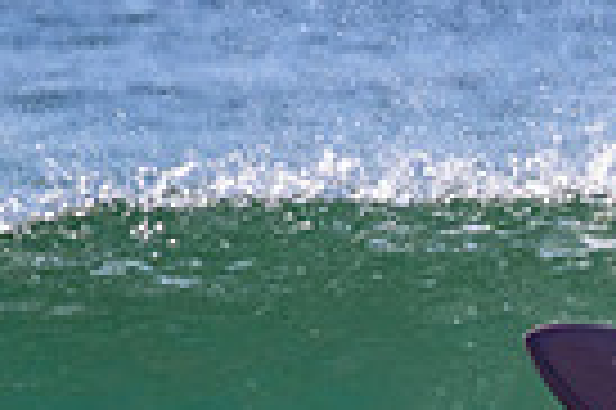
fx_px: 51272
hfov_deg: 0.7
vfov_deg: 0.5
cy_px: 412
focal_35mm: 3000
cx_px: 984
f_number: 11
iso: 1600
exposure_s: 1/2000
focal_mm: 590
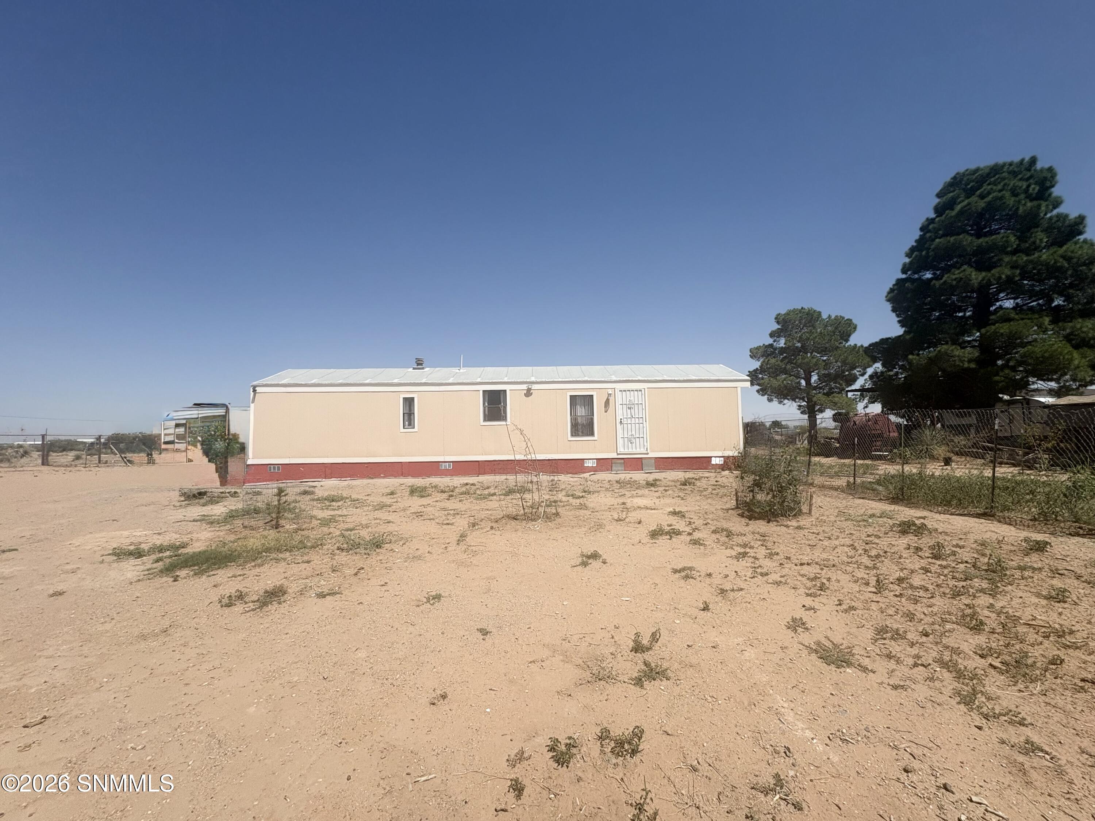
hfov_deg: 102.1
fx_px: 443
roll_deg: +0.7
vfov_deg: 85.7
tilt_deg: +4.6
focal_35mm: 14
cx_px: 548
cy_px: 410
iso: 50
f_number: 2.2
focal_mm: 2.22
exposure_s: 1/4630
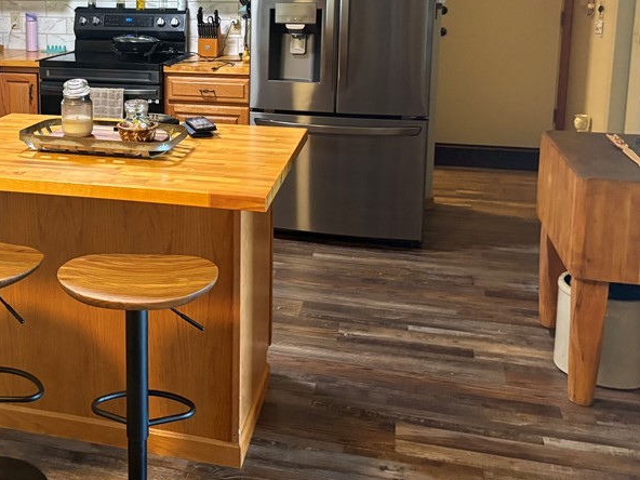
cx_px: 144
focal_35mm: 45
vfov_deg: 31.3
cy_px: 95
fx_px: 832
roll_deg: +0.8
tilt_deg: -8.6
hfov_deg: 40.6
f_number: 1.6
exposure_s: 1/60
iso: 500
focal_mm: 5.96
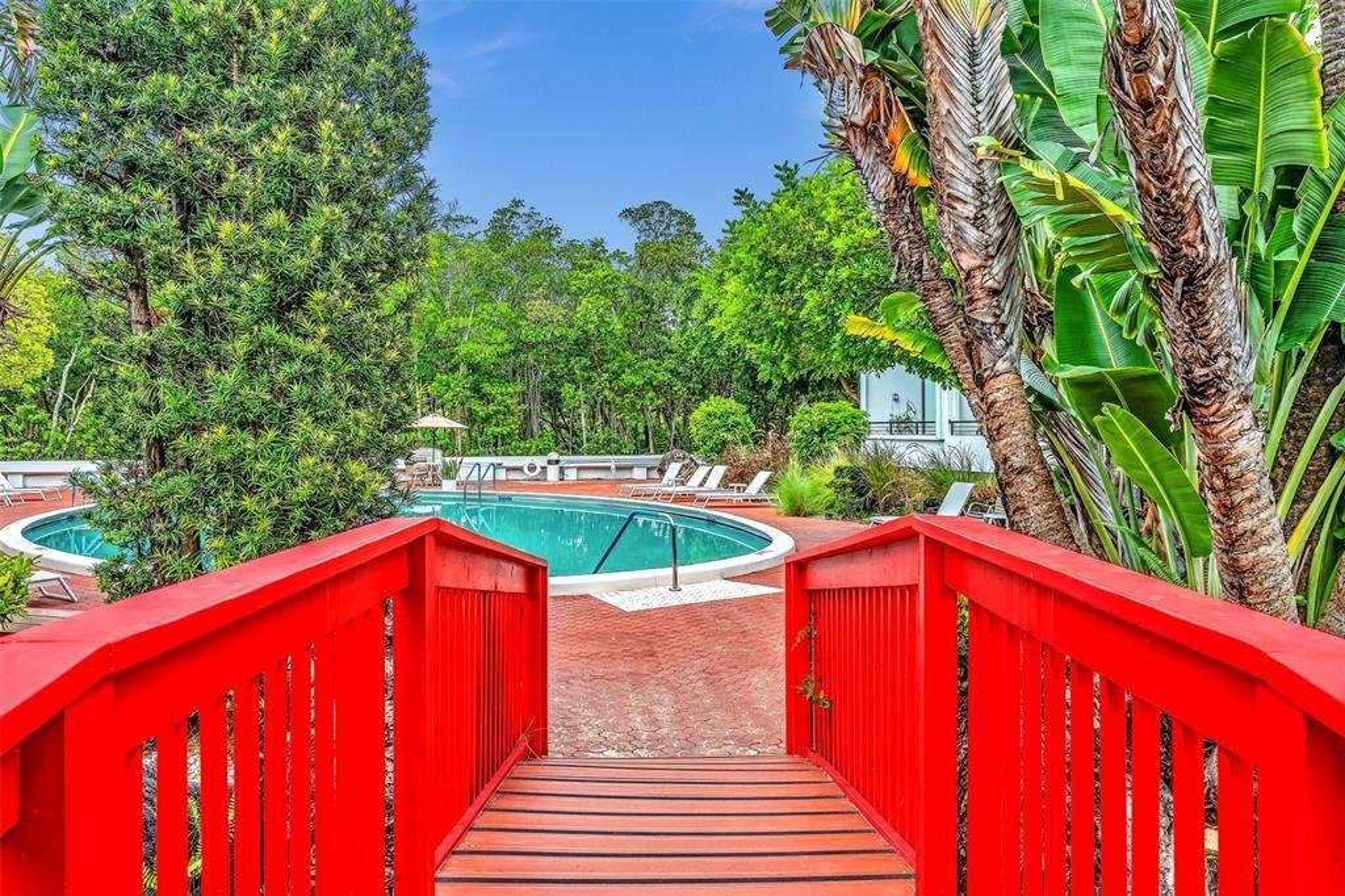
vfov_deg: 49.5
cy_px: 448
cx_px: 672
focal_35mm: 26
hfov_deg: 69.4
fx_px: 971
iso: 200
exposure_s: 1/320
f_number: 8
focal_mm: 26
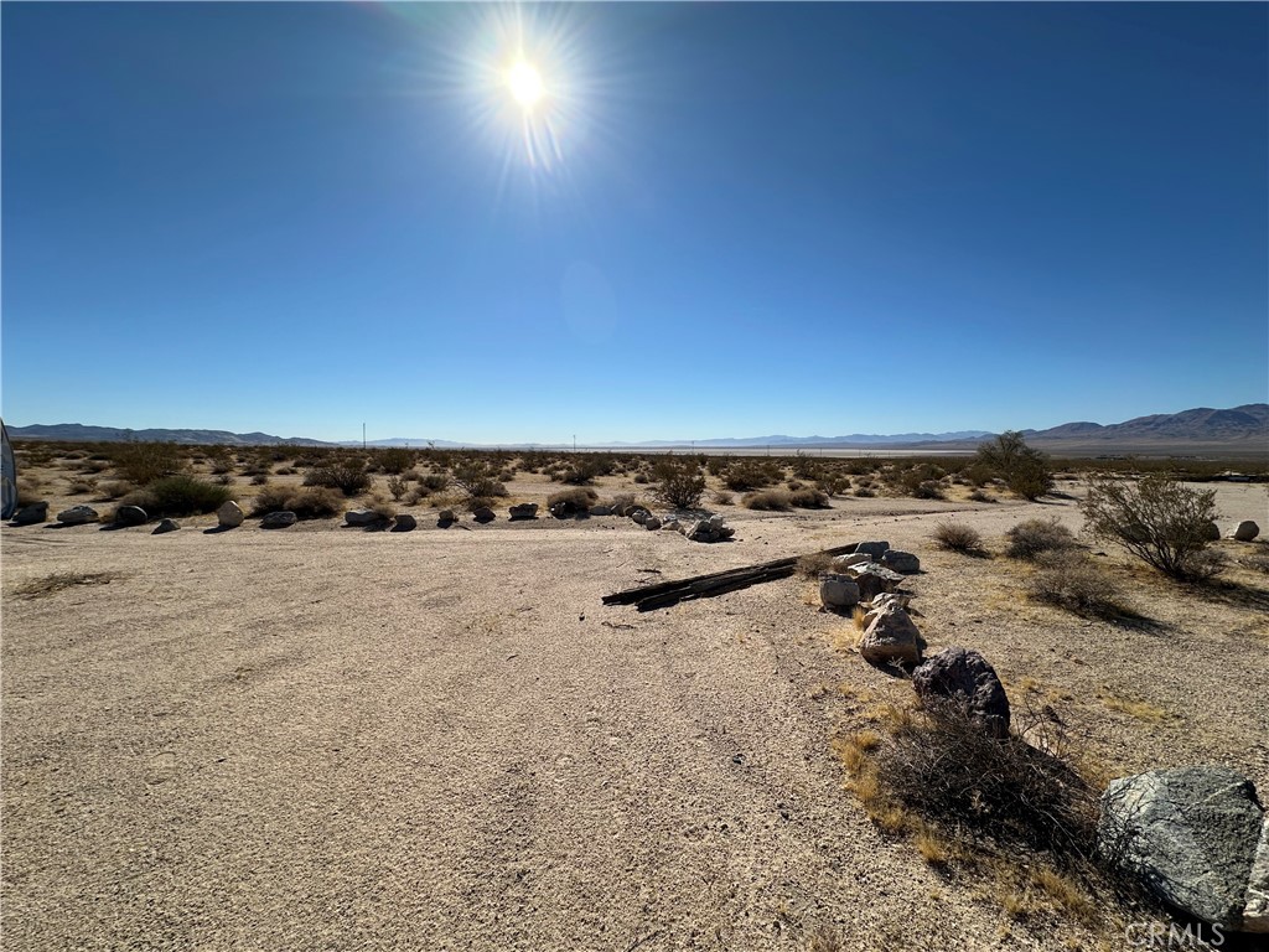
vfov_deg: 85.7
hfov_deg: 102.1
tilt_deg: -3.3
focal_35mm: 14
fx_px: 513
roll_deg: +0.5
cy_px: 476
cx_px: 634
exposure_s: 1/4651
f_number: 2.2
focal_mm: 2.22
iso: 50
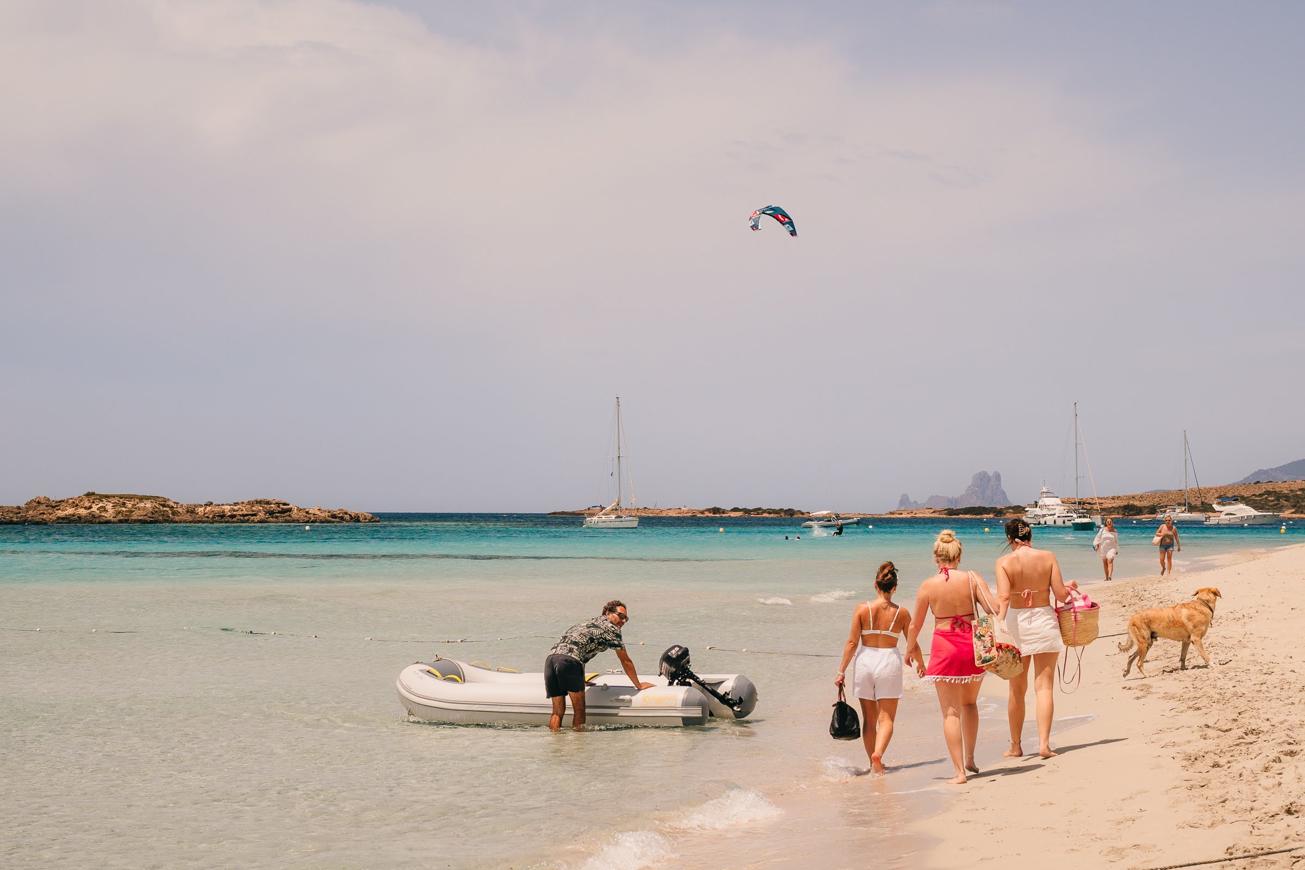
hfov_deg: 27.0
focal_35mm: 75
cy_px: 435
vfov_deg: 18.2
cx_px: 652
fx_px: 2719
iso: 100
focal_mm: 50
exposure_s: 1/2500
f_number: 5.6
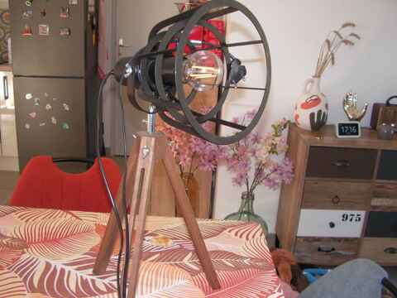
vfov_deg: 39.7
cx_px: 198
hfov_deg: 51.4
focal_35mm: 36
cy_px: 149
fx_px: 413
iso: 200
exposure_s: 1/40
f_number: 3.2
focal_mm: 6
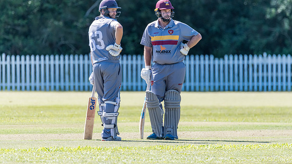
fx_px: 5265
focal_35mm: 680
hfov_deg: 3.2
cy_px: 68
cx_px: 156
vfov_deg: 1.8
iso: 1400
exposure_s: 1/2000
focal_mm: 600
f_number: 6.3
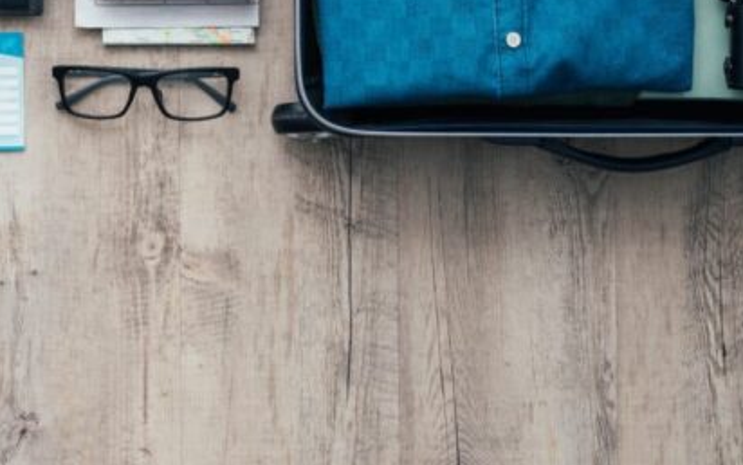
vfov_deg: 13.8
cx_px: 159
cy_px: 221
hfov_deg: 21.6
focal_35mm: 95
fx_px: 1925
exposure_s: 1/125
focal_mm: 50
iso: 100
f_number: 8
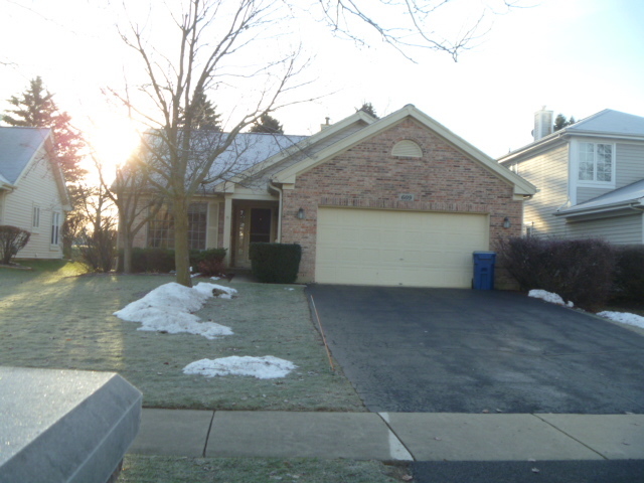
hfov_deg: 52.6
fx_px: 651
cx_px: 322
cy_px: 242
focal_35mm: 35
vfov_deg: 40.7
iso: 80
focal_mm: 6.3
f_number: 3.5
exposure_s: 1/125
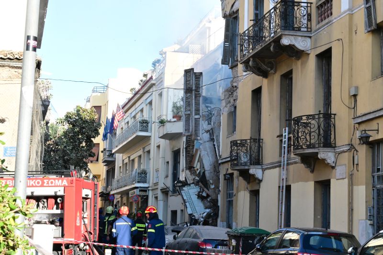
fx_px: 745
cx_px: 192
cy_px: 128
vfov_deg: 19.4
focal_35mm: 70
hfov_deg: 28.8
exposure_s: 1/400
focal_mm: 70
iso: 6400
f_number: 22
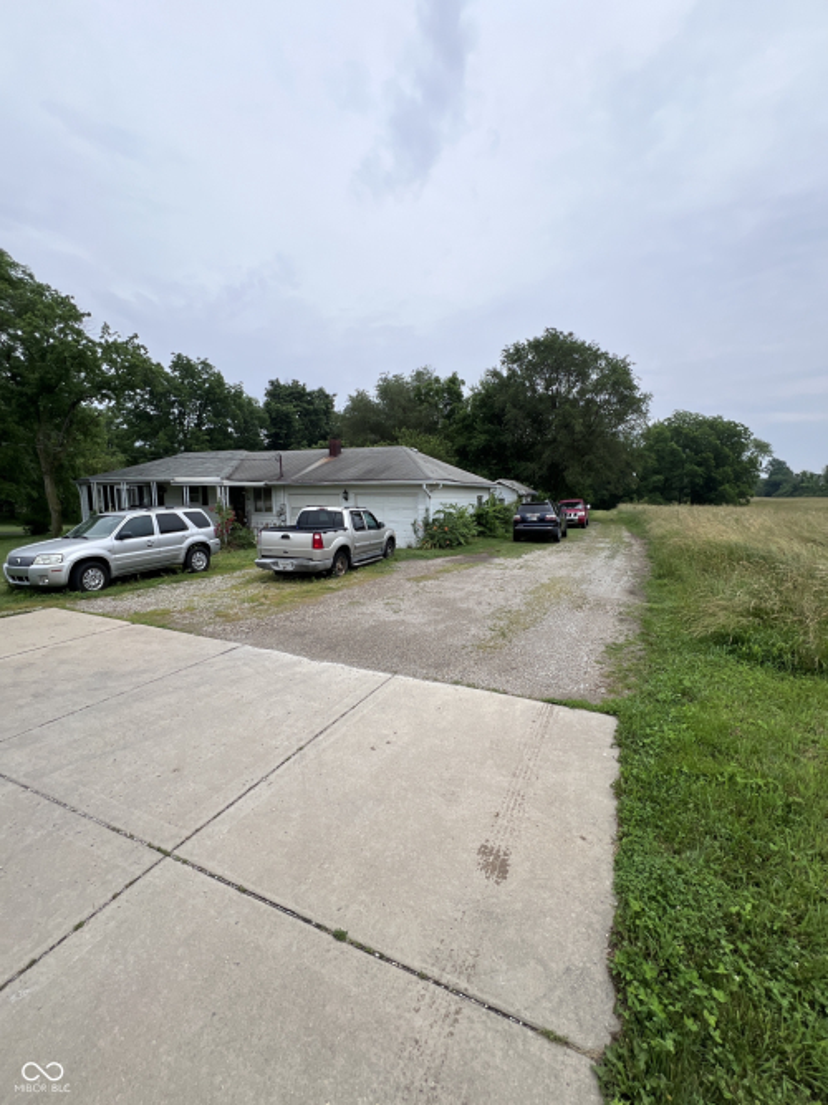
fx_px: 415
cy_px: 552
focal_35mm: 13
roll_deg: +0.1
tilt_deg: -8.8
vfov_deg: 106.2
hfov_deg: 89.9
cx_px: 414
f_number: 1.8
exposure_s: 1/1908
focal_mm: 1.57
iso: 32
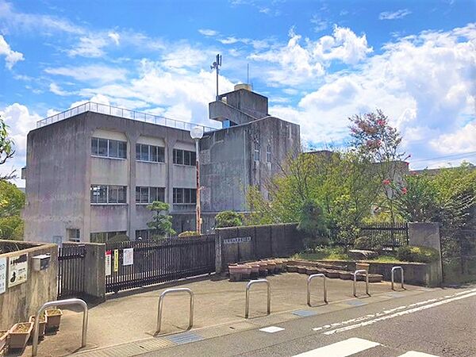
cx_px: 238
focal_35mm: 28
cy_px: 178
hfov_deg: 63.4
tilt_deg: +2.9
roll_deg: +0.0
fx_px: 385
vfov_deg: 49.7
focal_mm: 3.99
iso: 20
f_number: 1.8
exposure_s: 1/5650
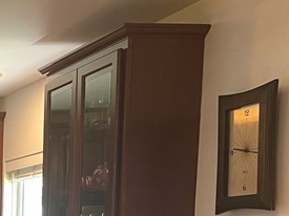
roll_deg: +0.1
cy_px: 342
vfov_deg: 14.6
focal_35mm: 93
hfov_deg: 17.6
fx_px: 776
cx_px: -208
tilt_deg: -7.0
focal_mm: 5.1
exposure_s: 1/60
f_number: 1.6
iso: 200
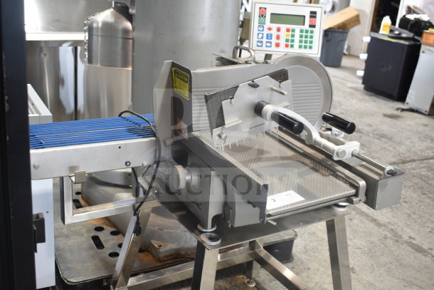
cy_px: 145
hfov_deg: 47.9
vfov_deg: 33.0
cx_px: 217
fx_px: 488
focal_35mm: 40
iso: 400
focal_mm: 27
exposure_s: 1/40
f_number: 4
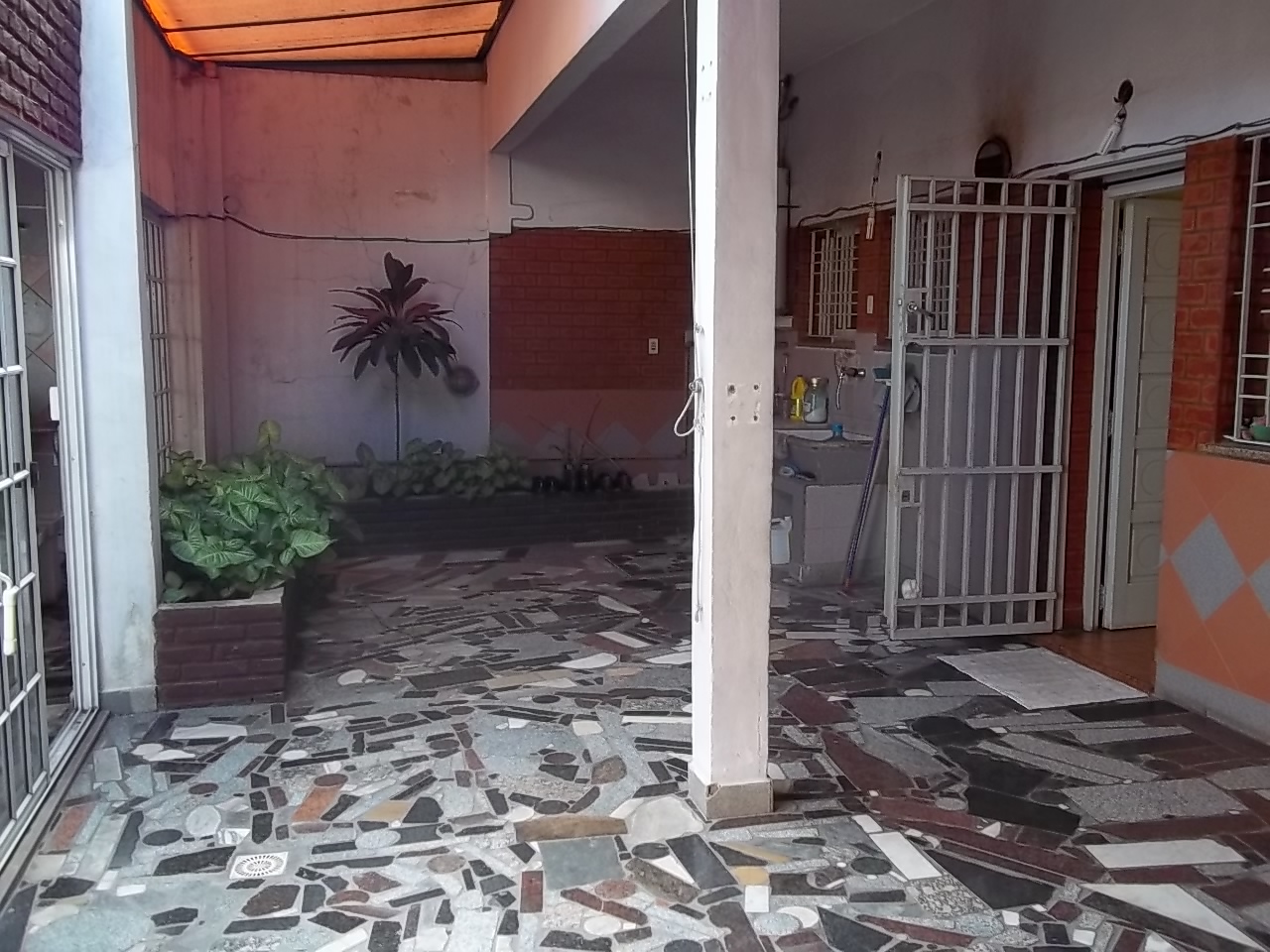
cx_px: 635
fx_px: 1174
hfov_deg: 56.8
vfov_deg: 44.2
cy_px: 476
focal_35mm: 32
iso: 80
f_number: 2.9
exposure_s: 1/50
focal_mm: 5.7
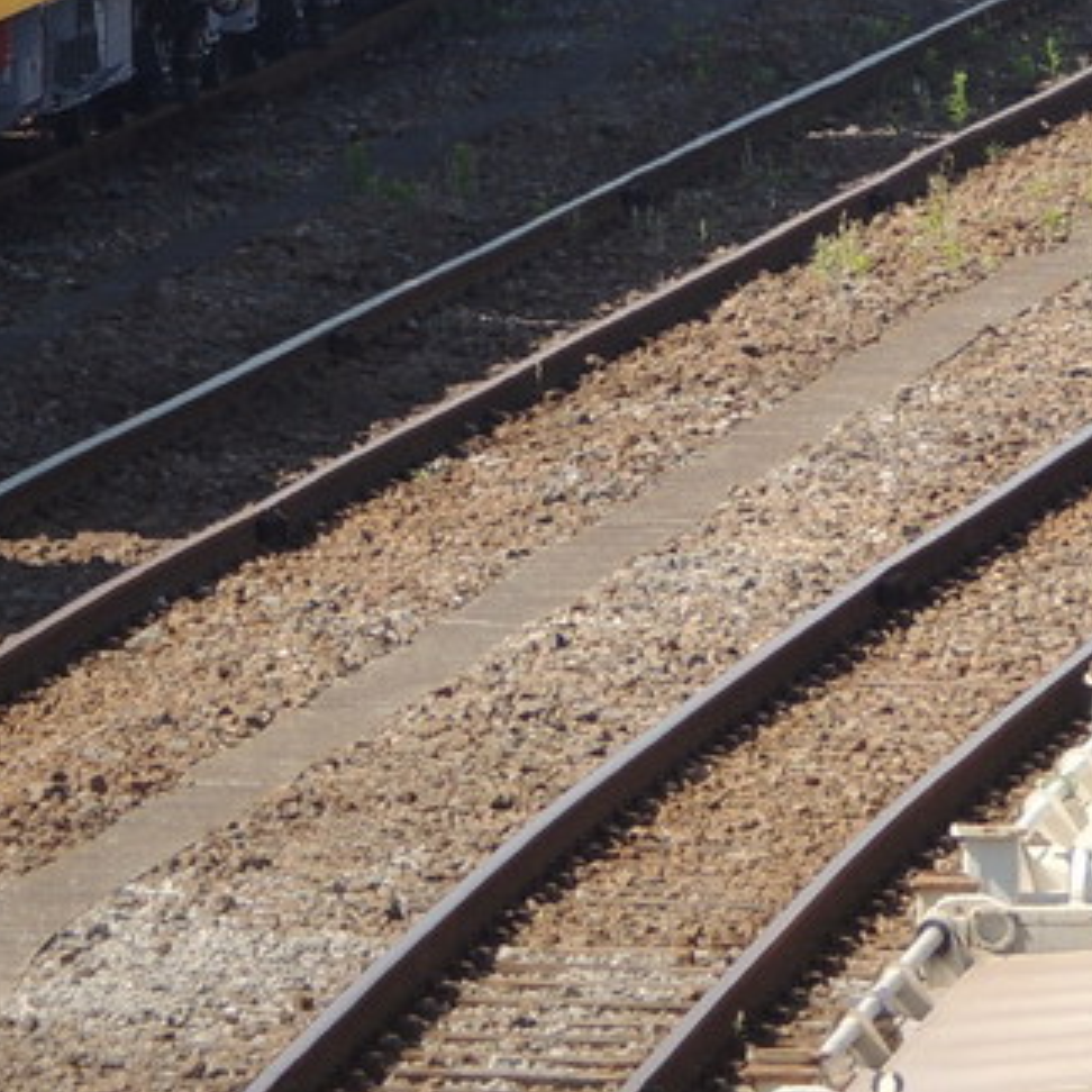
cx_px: -340
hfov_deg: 1.7
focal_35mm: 1049
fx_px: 37439
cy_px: -202
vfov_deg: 1.7
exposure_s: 1/250
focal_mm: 53.5
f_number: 4.8
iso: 100
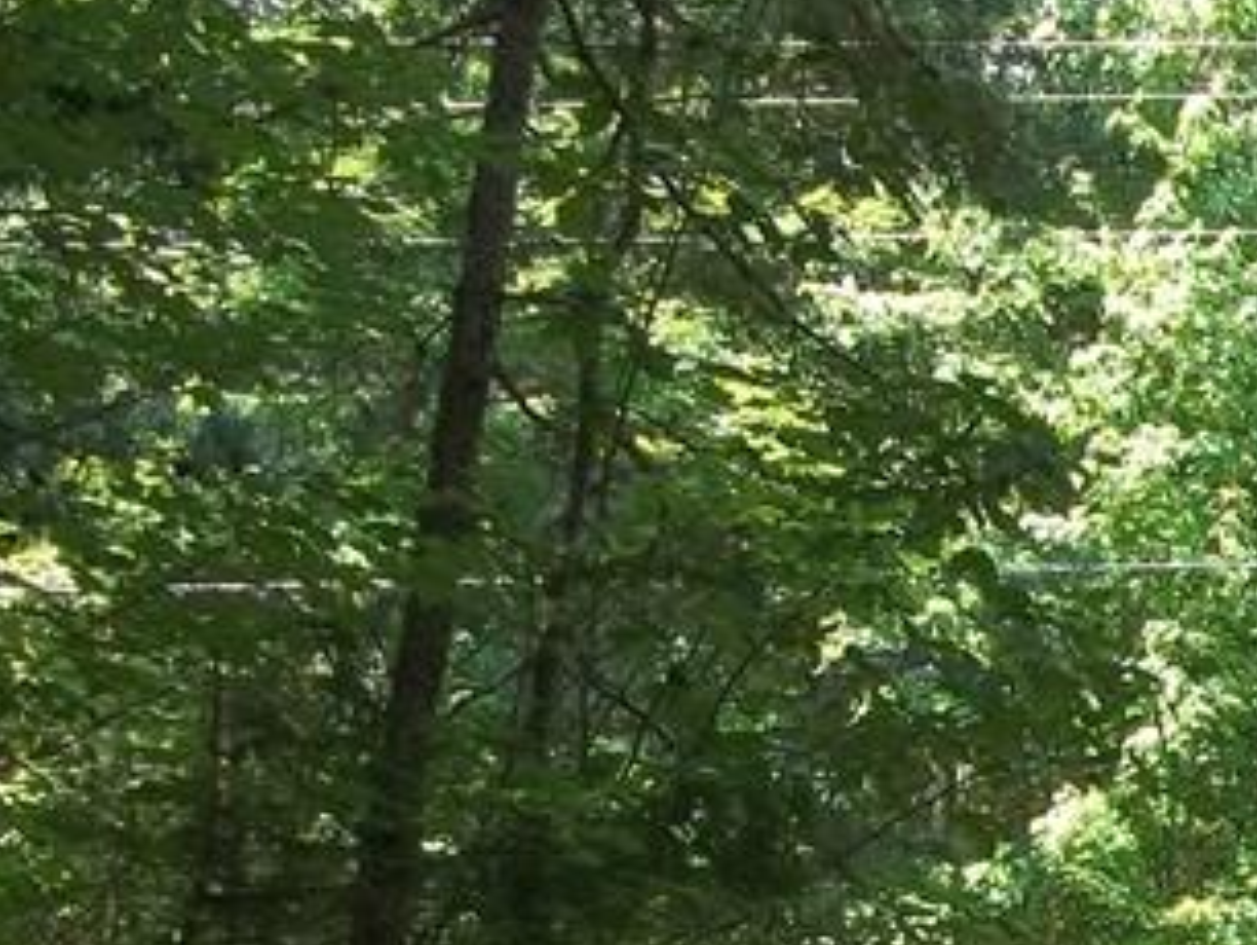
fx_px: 3889
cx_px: 1766
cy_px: 1216
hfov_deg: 17.0
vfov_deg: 13.4
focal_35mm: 107
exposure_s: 1/100
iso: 64
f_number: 2.9
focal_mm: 5.7
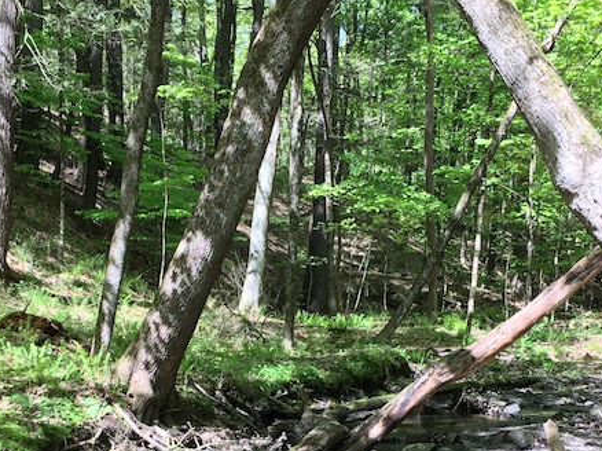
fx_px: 921
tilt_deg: -3.9
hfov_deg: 36.2
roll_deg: -0.2
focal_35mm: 53
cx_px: 291
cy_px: 388
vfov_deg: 26.7
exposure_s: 1/120
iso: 32
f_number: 2.2
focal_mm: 4.15
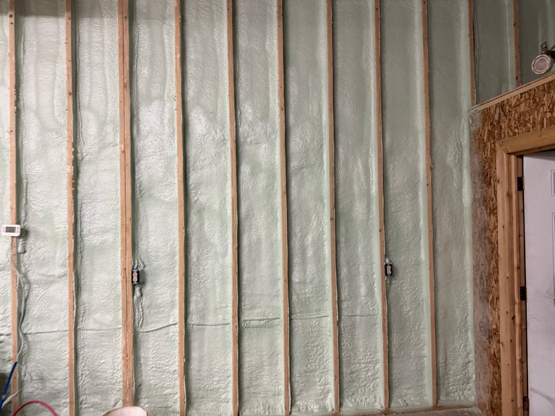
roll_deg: -1.5
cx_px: 278
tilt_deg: -2.4
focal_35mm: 24
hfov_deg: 71.6
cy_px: 208
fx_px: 385
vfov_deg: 56.8
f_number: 1.78
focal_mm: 6.76
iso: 320
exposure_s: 1/60
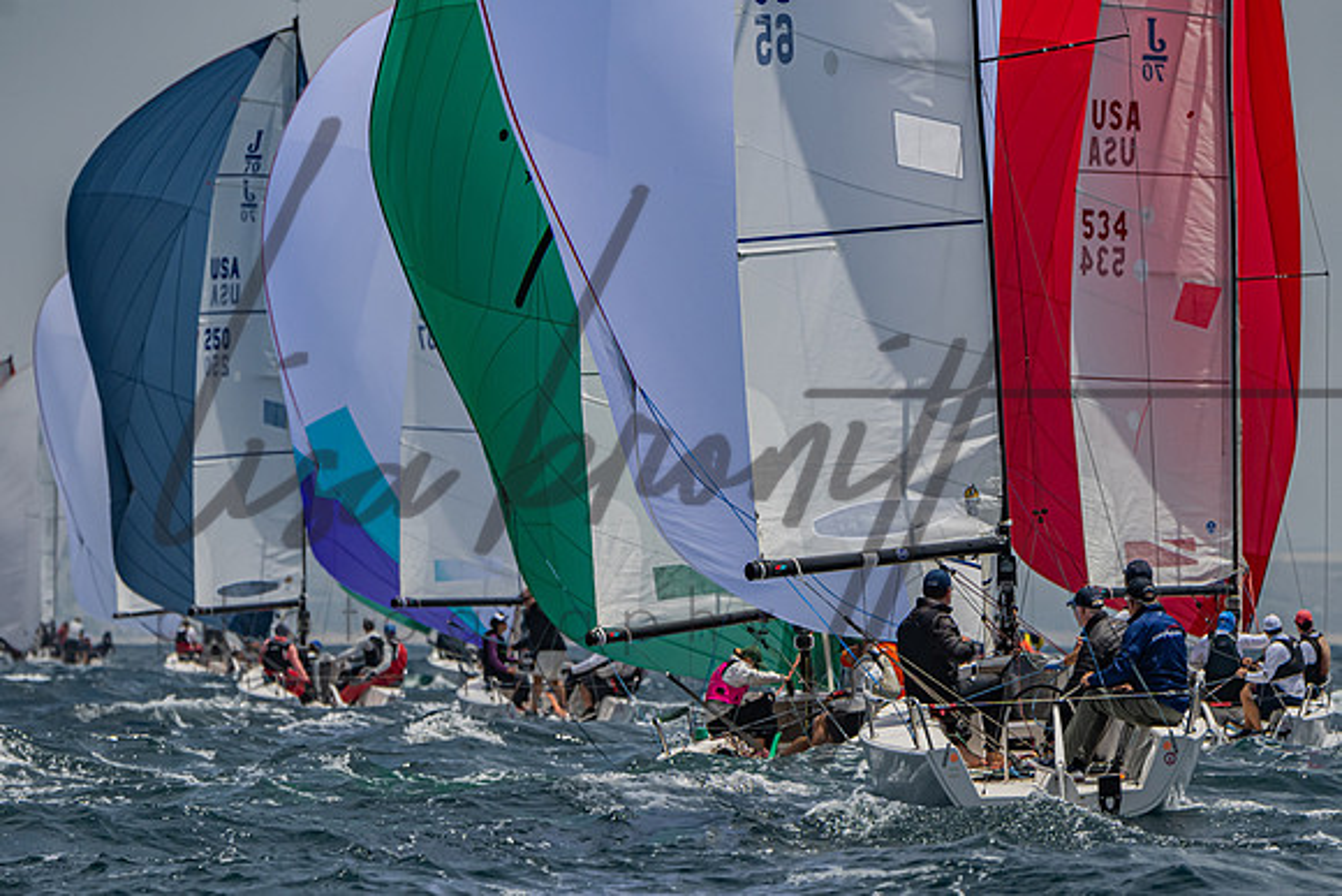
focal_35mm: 413
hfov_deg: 5.0
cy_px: 614
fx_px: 15412
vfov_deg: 3.3
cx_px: 686
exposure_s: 1/4000
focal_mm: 290
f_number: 6.3
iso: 400
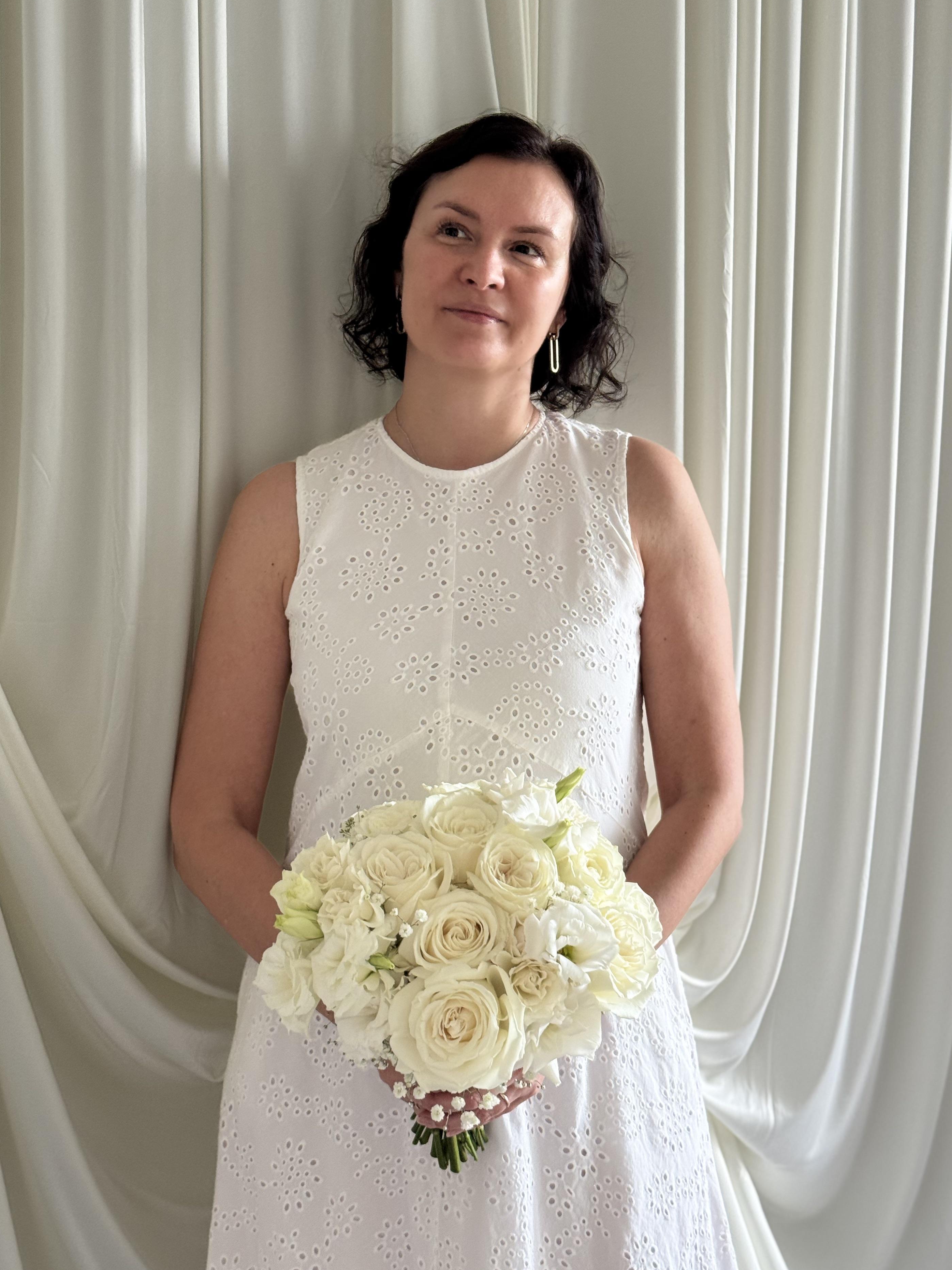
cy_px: 602
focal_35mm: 52
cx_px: 499
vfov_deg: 36.8
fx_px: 1907
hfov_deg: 28.0
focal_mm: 6.76
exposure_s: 1/60
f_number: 1.78
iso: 160
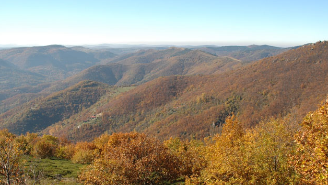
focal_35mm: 36
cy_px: 125
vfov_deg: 32.5
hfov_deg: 55.3
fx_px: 313
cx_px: 165
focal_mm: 18
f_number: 8
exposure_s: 1/160
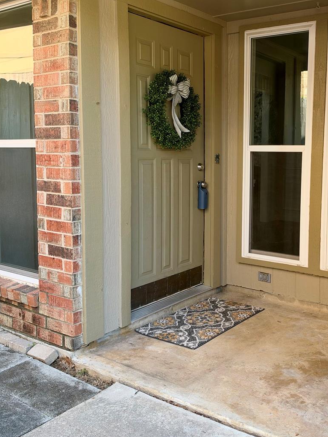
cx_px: 238
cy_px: 197
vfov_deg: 51.3
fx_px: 455
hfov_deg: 38.8
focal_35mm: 36
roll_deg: -0.4
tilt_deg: -4.7
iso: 64
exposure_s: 1/193
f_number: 1.8
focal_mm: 6.93
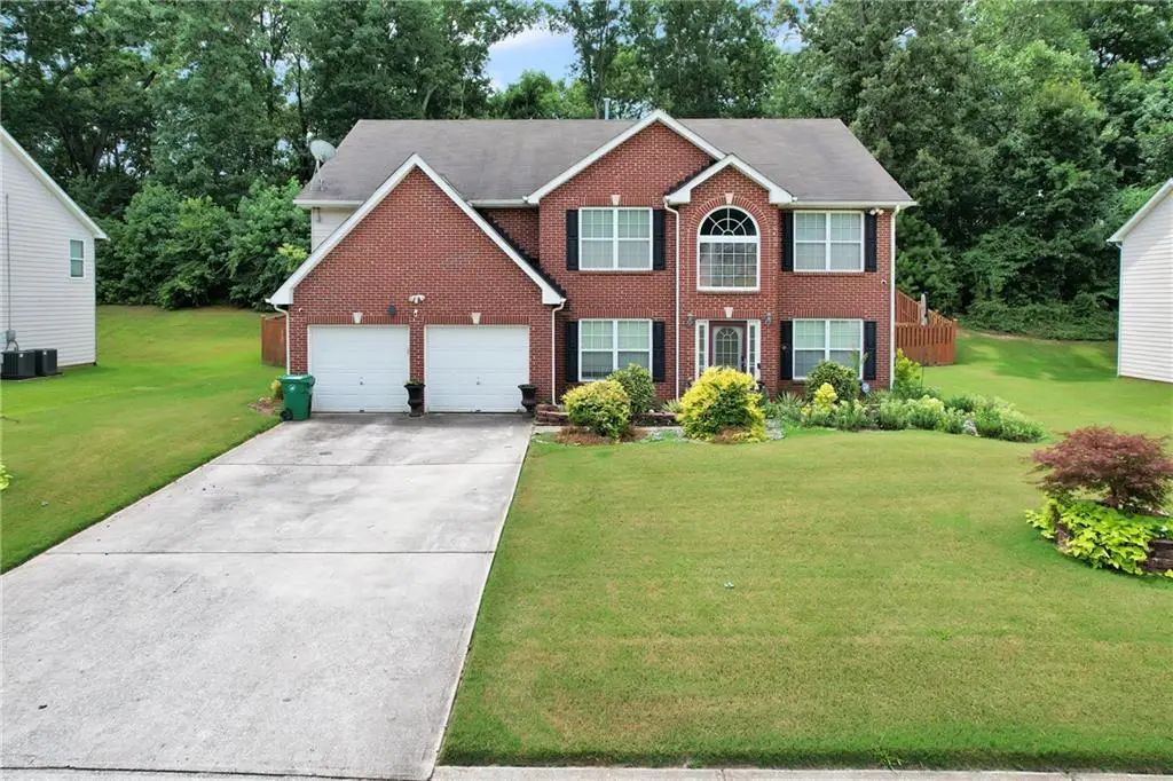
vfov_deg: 57.2
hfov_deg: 78.6
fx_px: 717
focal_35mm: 22
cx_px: 586
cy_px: 390
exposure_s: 1/1250
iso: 110
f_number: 2.8
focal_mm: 8.38
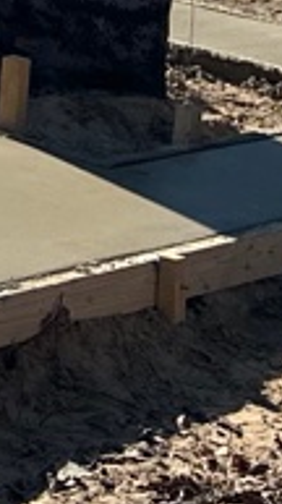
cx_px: -796
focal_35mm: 179
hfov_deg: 5.9
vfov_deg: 11.4
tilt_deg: -5.2
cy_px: -313
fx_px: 2389
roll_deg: -3.8
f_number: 1.78
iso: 80
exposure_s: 1/10753
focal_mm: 6.86
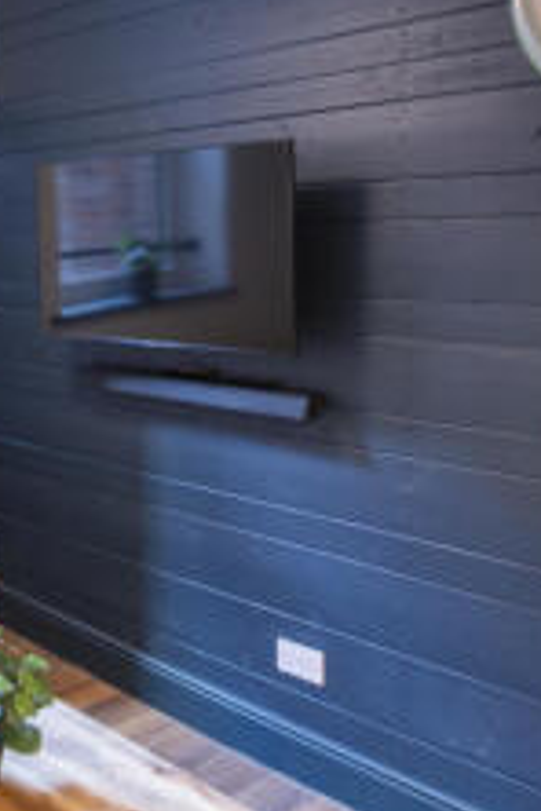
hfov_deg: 28.4
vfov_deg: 43.0
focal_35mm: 45
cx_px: 26
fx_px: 1014
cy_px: 265
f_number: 11
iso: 160
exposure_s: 1
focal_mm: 21
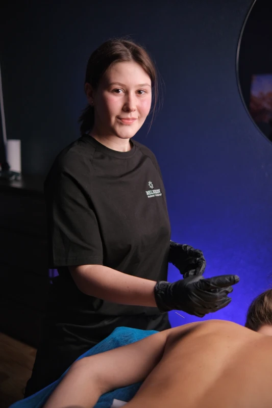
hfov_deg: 37.8
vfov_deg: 54.4
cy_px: 204
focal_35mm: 35
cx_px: 136
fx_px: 397
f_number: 1.4
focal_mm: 23
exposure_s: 1/320
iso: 400
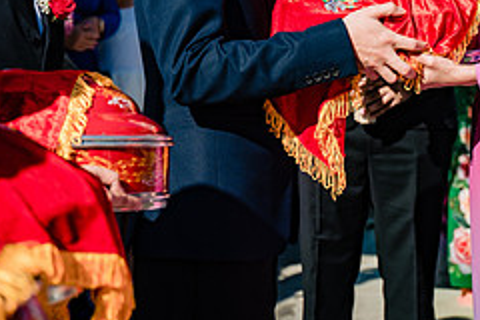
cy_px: -19
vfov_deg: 9.4
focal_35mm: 145
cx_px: 330
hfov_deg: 14.1
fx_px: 1933
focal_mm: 60
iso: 100
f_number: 3.5
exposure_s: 1/1600
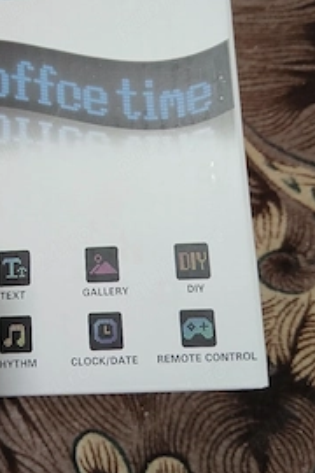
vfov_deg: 47.6
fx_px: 525
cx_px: 70
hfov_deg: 32.6
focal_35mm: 40
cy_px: 152
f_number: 1.8
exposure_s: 1/50.3
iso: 200
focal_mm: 3.98
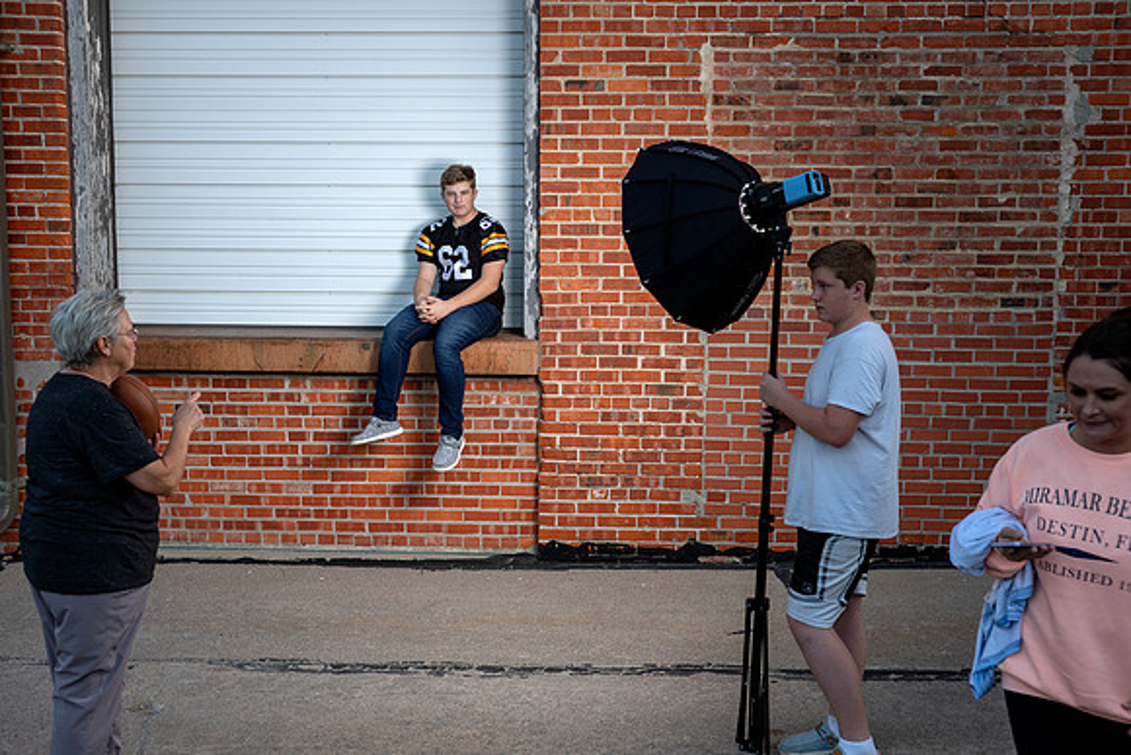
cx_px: 566
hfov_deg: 54.4
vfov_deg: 37.9
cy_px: 378
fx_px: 1100
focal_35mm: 35
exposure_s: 1/160
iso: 160
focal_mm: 35
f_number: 4.5
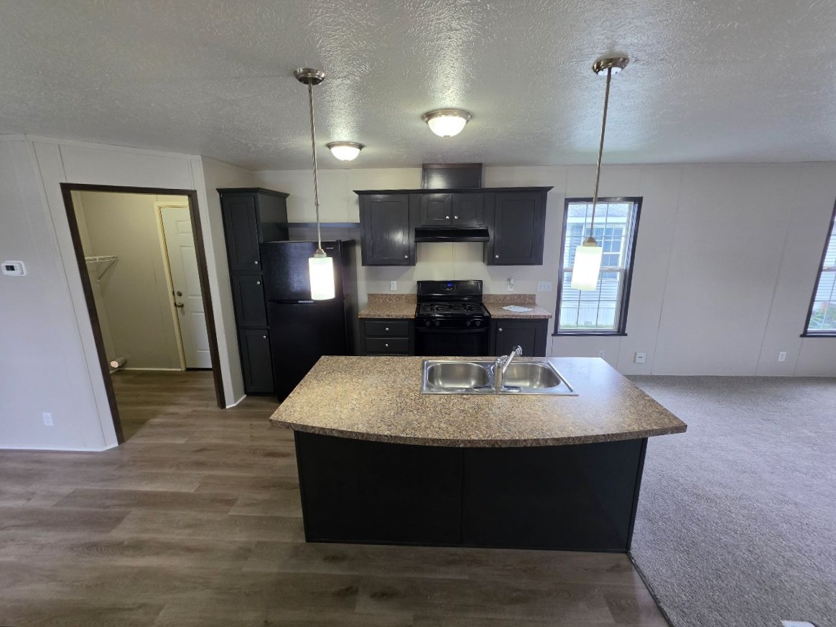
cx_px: 418
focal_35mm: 13
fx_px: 314
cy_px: 314
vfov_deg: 89.9
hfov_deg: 106.2
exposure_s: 1/120
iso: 125
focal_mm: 2.2
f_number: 1.9
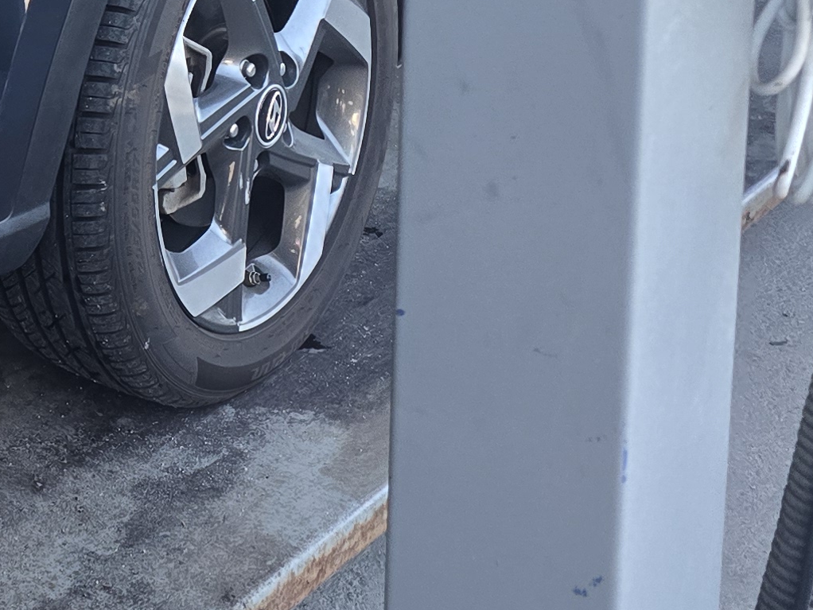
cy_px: -352
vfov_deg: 15.0
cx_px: -235
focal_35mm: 90
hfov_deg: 20.0
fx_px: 2114
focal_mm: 6.3
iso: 125
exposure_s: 1/180
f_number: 1.7
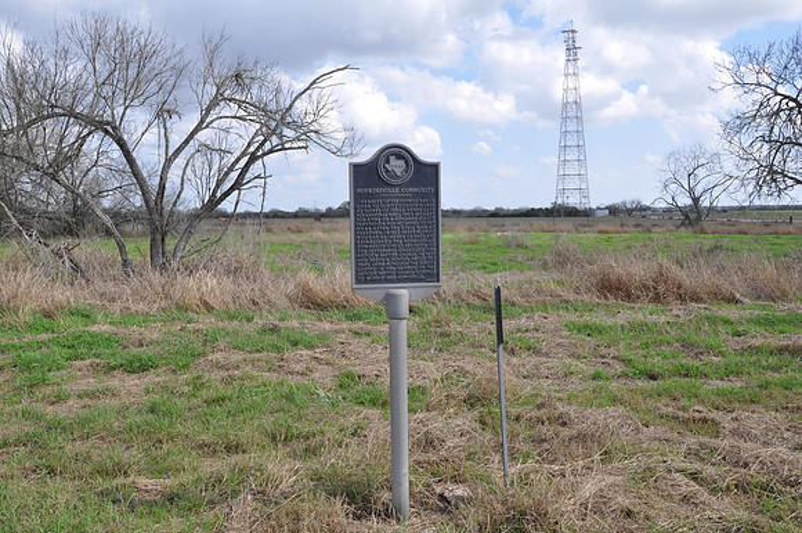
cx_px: 401
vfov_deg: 41.6
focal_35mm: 32
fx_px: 701
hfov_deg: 59.6
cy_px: 266
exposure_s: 1/125
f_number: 11
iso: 200
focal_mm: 21
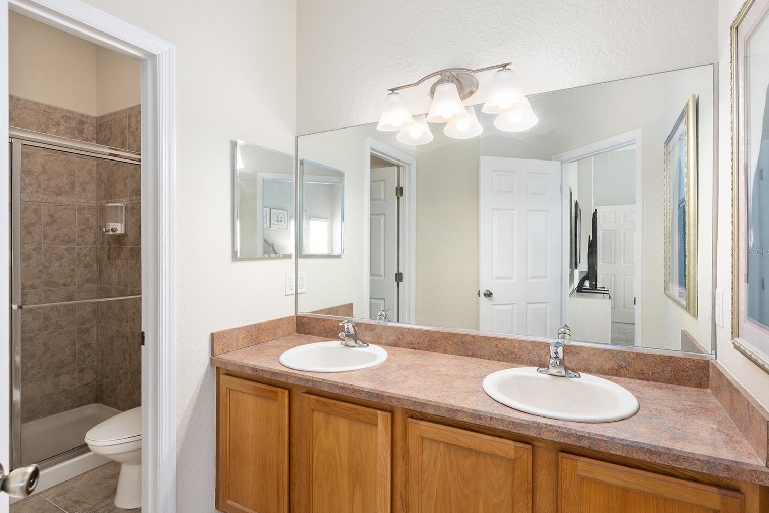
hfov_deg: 86.9
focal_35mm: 19
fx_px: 406
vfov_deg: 64.5
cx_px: 387
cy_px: 251
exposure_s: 1/5
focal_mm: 18
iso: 160
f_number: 7.1
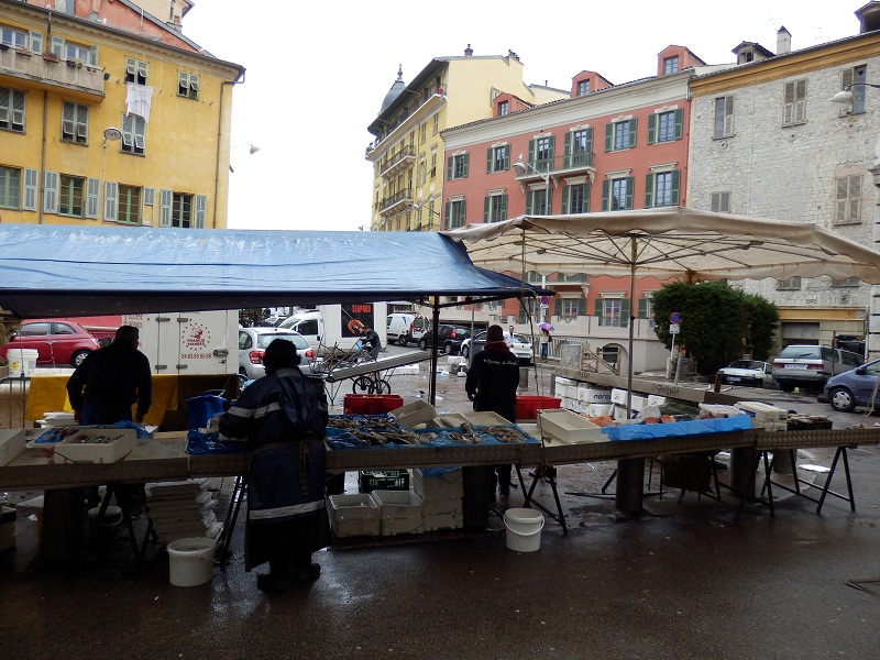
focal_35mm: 25
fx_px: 636
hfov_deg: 69.4
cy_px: 330
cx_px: 440
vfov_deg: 54.9
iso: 80
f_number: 3
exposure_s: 1/160
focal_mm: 4.5
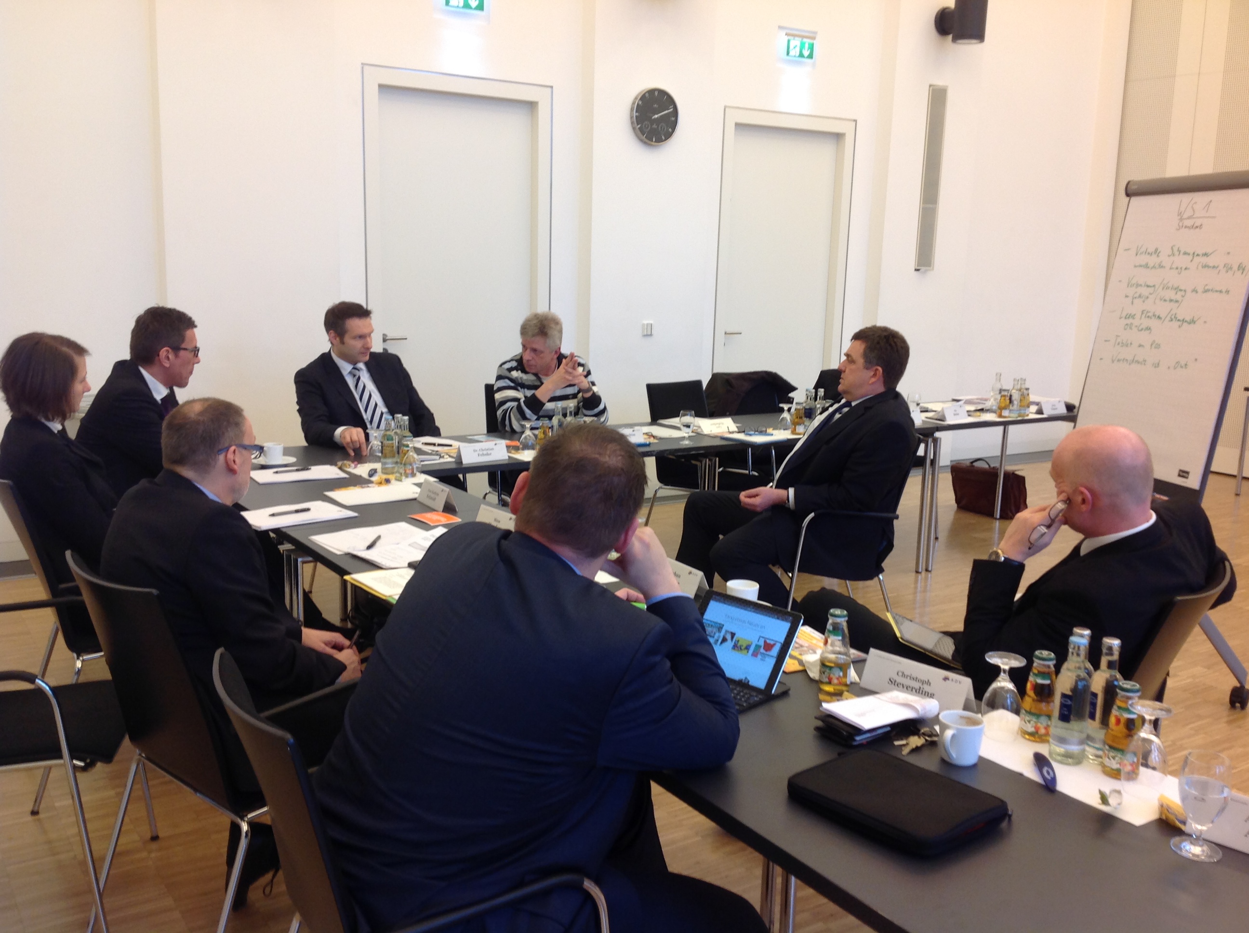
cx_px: 624
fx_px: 1261
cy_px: 466
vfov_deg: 40.6
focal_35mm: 35
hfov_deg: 52.7
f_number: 2.4
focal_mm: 4.28
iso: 50
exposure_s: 1/15
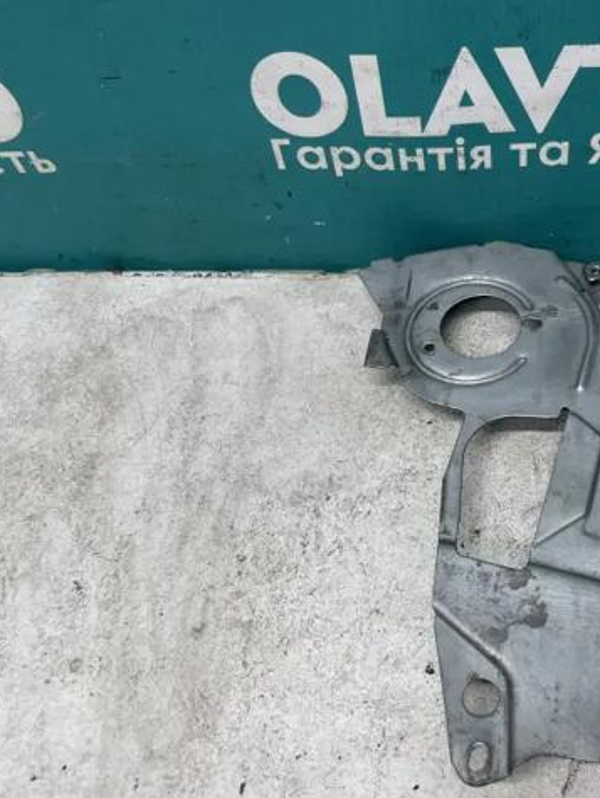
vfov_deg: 52.6
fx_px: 808
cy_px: 402
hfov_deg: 39.2
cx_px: 477
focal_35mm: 35
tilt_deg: -56.0
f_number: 1.6
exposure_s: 1/100
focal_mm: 4.2
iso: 80
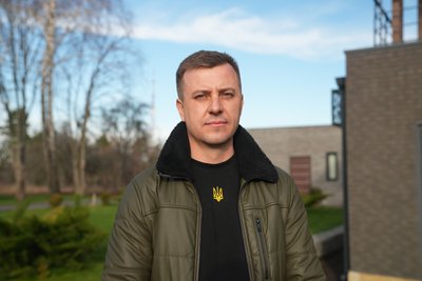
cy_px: 140
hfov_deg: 46.4
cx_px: 211
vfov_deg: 31.9
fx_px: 492
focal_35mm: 42
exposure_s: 1/125
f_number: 3.5
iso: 320
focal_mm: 42
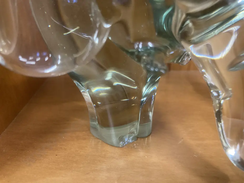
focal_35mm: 28
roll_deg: -2.0
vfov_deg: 49.7
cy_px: 92
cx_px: 122
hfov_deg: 63.4
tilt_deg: -23.0
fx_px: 197
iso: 250
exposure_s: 1/50
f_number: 1.8
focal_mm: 3.99
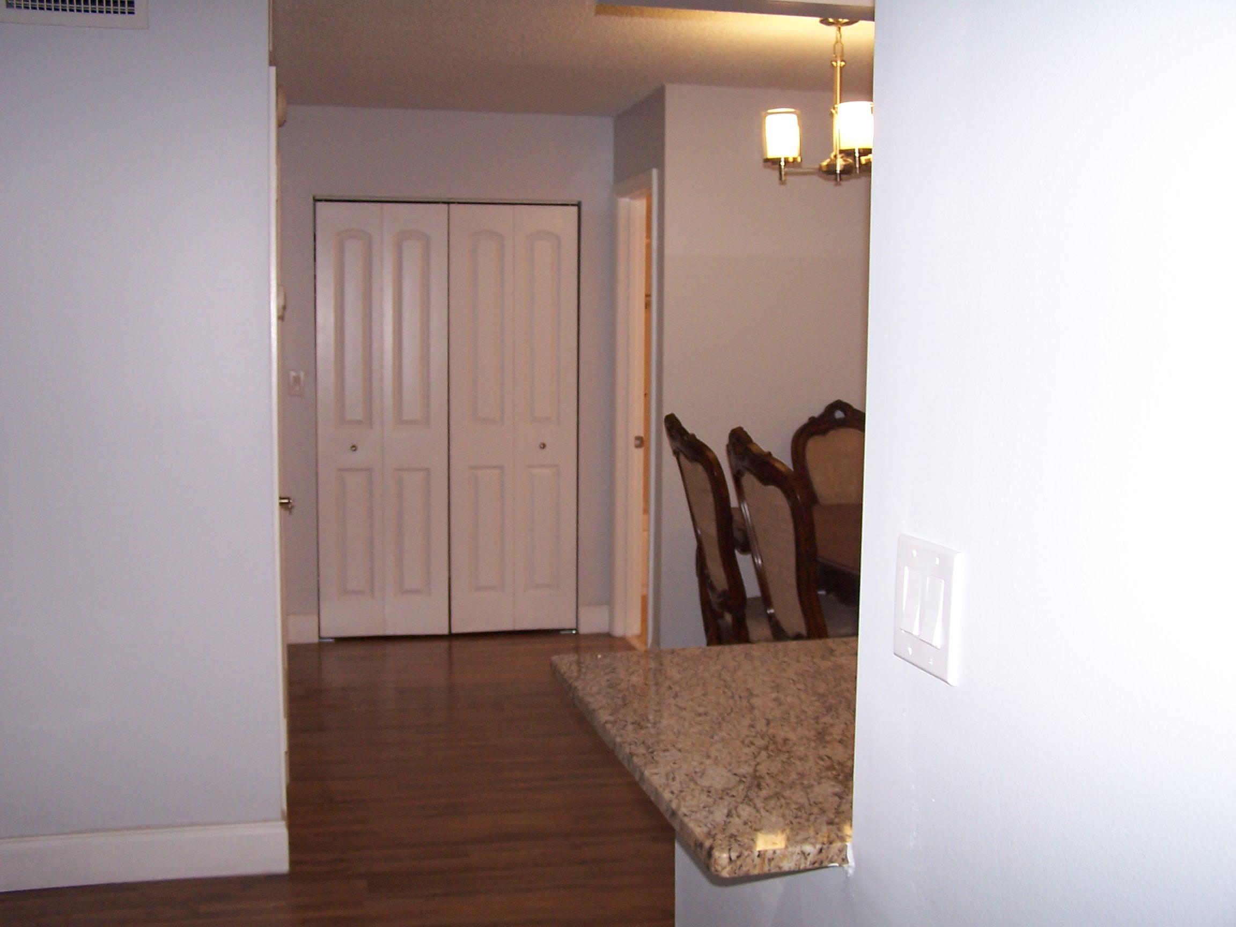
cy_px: 464
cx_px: 618
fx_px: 1357
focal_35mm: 38
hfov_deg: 49.0
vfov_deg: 37.7
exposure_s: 1/60
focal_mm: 6.3
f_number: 2.8
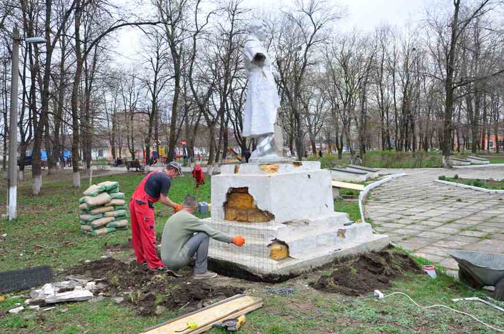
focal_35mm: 32
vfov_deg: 41.5
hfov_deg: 59.6
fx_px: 440
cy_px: 167
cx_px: 252
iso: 100
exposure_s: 1/125
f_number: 6.3
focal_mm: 21
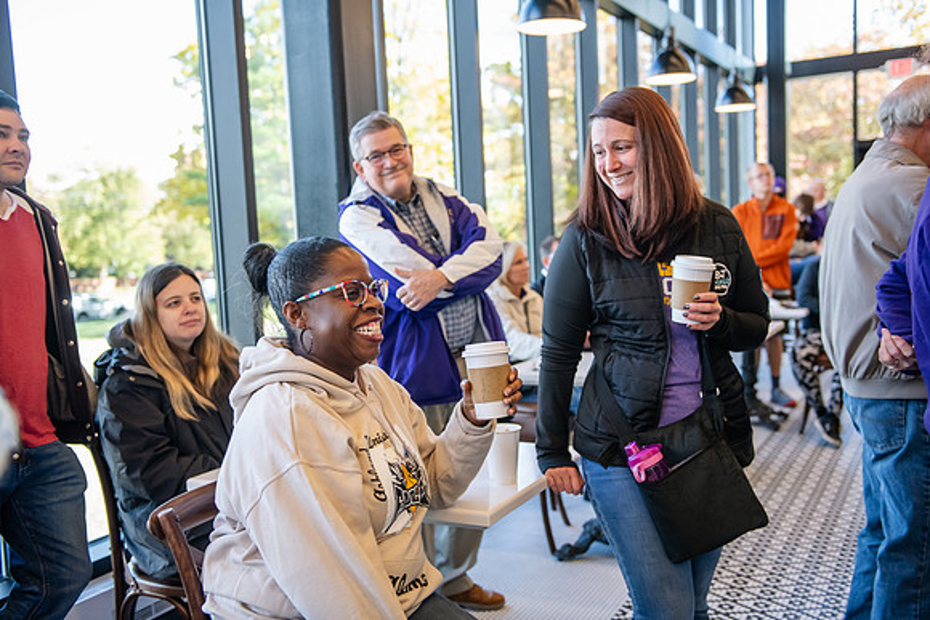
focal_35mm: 38
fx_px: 982
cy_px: 310
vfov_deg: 35.1
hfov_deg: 50.7
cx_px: 465
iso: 1000
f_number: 3.2
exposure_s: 1/320
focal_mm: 38
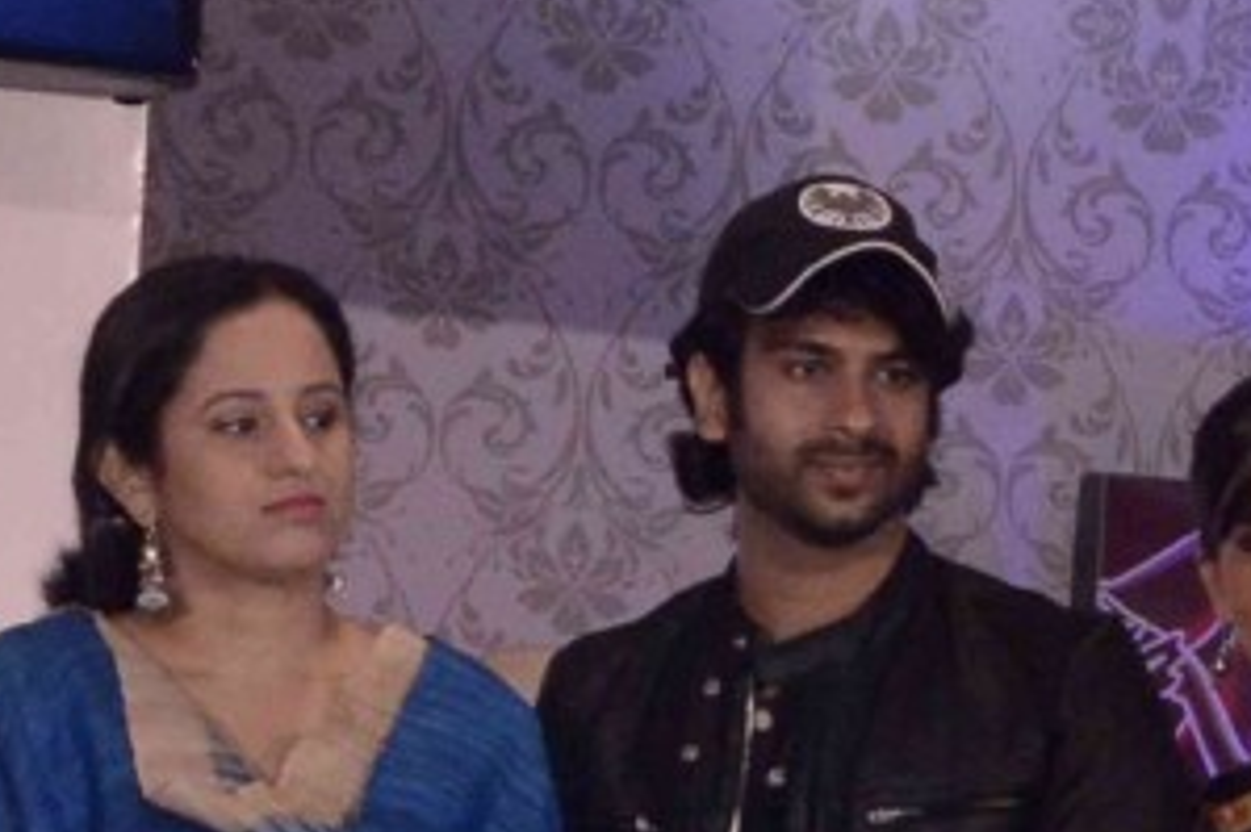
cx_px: 881
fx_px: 13614
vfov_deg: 3.5
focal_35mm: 392
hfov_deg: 5.3
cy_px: 1350
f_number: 9
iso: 1600
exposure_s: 1/200
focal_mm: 40
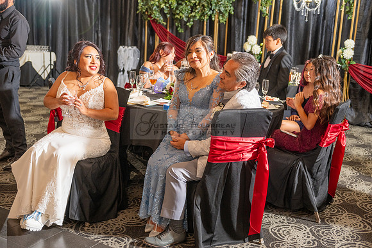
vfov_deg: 33.4
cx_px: 186
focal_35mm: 40
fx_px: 413
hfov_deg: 48.4
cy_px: 124
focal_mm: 40
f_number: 3.5
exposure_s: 1/125
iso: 800
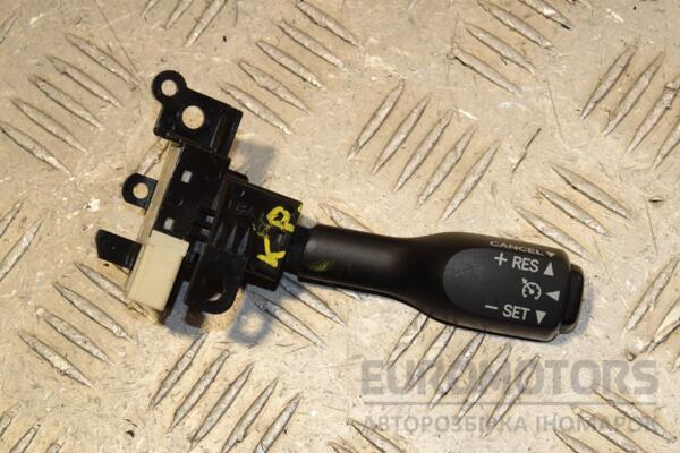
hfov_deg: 17.1
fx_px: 2266
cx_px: 340
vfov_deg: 11.4
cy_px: 226
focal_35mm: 120
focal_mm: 80
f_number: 11
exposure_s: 1/200
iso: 800
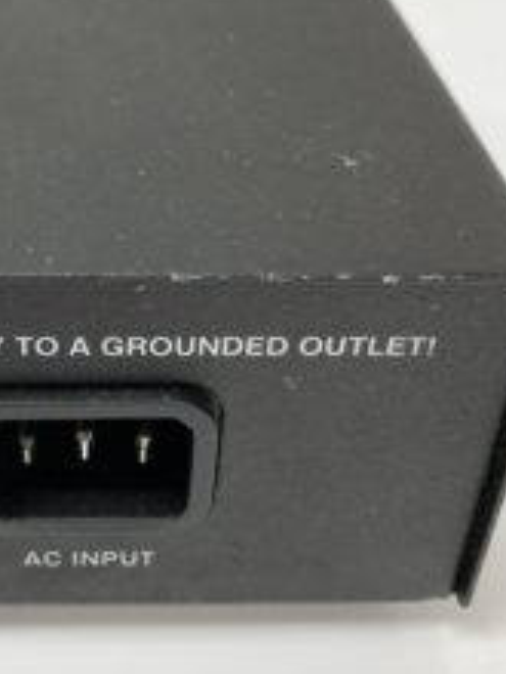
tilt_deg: -32.0
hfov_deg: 28.0
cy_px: 224
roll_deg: -0.3
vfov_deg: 37.1
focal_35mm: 51
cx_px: 104
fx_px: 994
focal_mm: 3.99
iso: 50
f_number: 1.8
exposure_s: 1/60
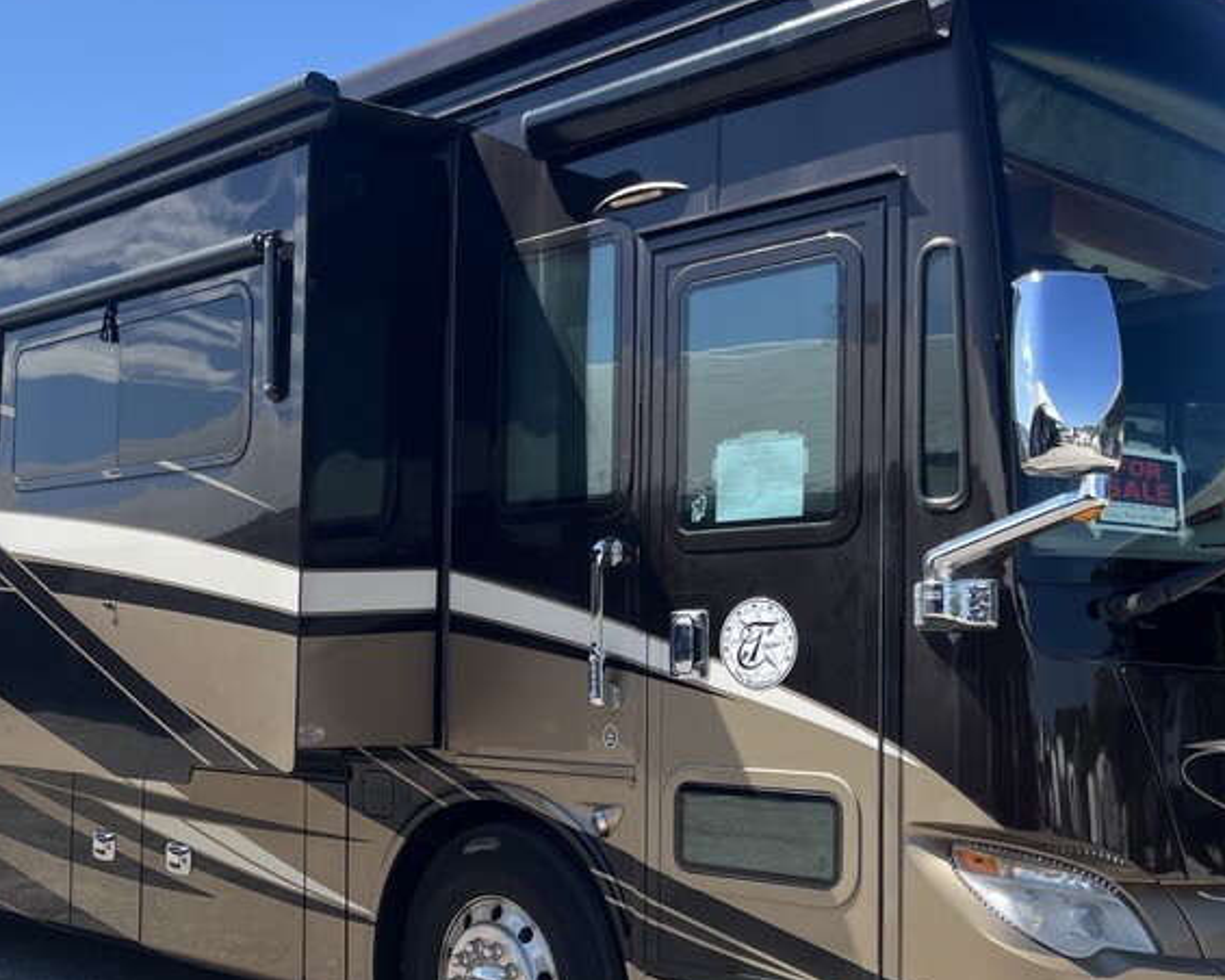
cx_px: 362
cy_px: 594
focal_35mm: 46
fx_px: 1668
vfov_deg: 32.6
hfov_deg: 39.6
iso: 50
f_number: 1.6
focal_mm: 5.1
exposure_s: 1/2062
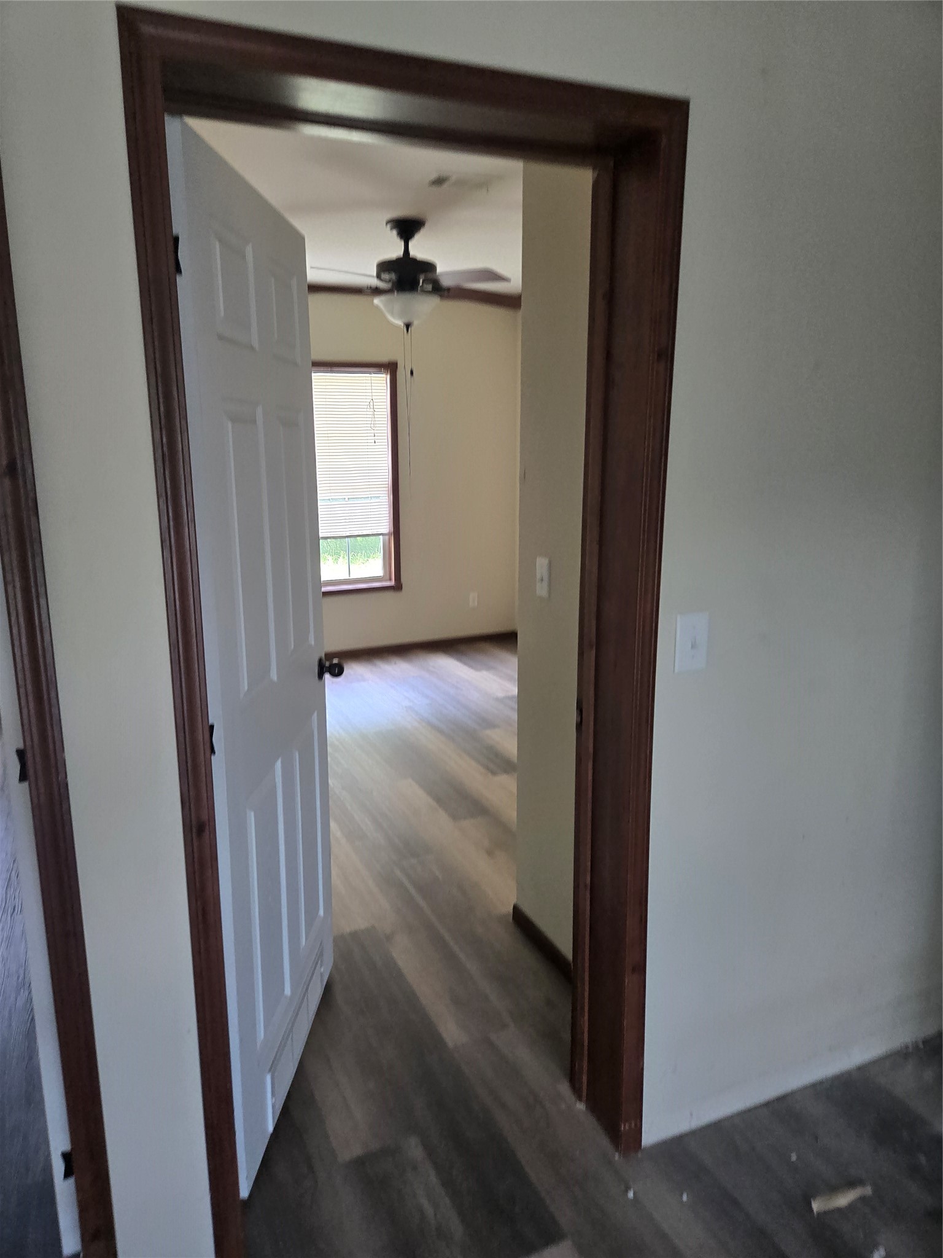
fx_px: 835
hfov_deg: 58.9
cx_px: 472
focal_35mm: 23
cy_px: 629
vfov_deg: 73.9
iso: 250
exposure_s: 1/120
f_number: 1.8
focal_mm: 5.4
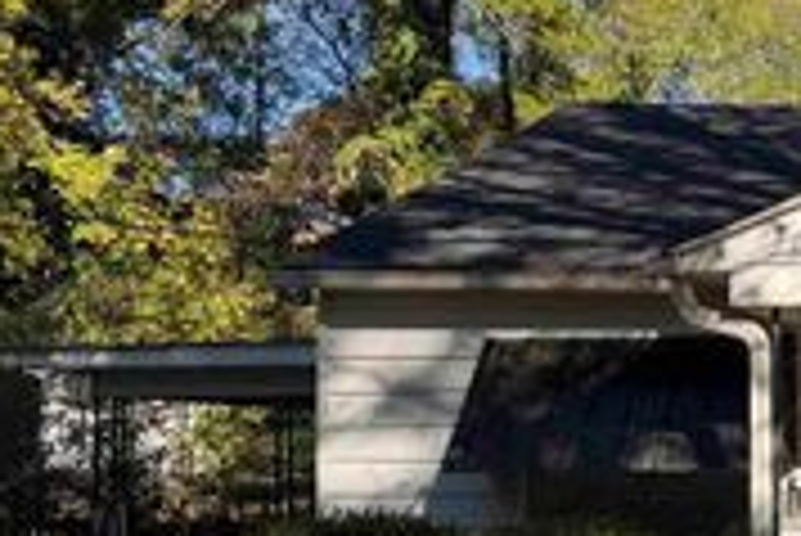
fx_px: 1559
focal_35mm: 70
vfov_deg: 19.3
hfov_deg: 25.8
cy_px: 412
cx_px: 958
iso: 100
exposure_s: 1/2299
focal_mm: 6.76
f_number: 1.78
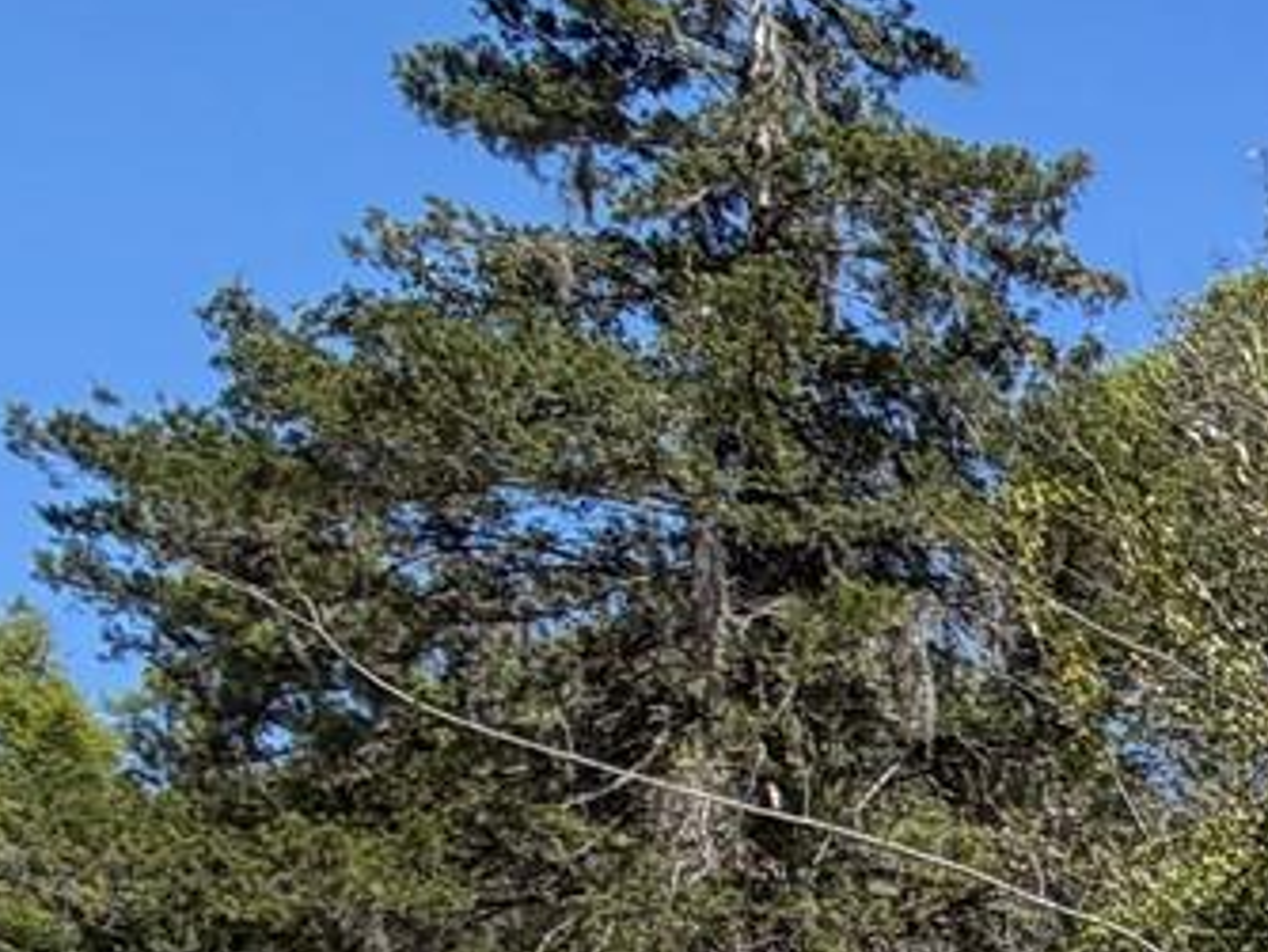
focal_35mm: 67
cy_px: 1381
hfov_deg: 19.5
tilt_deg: +2.4
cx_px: 2418
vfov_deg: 19.5
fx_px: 2456
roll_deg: +1.0
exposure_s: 1/914
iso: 20
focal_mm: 2.22
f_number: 2.2
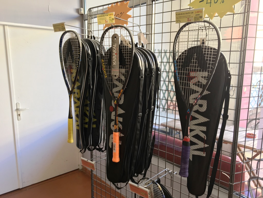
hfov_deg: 61.7
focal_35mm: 29
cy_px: 99
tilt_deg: -10.5
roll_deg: -1.7
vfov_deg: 48.2
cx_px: 132
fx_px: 220
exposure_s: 1/50
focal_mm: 4.15
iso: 32
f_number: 2.2
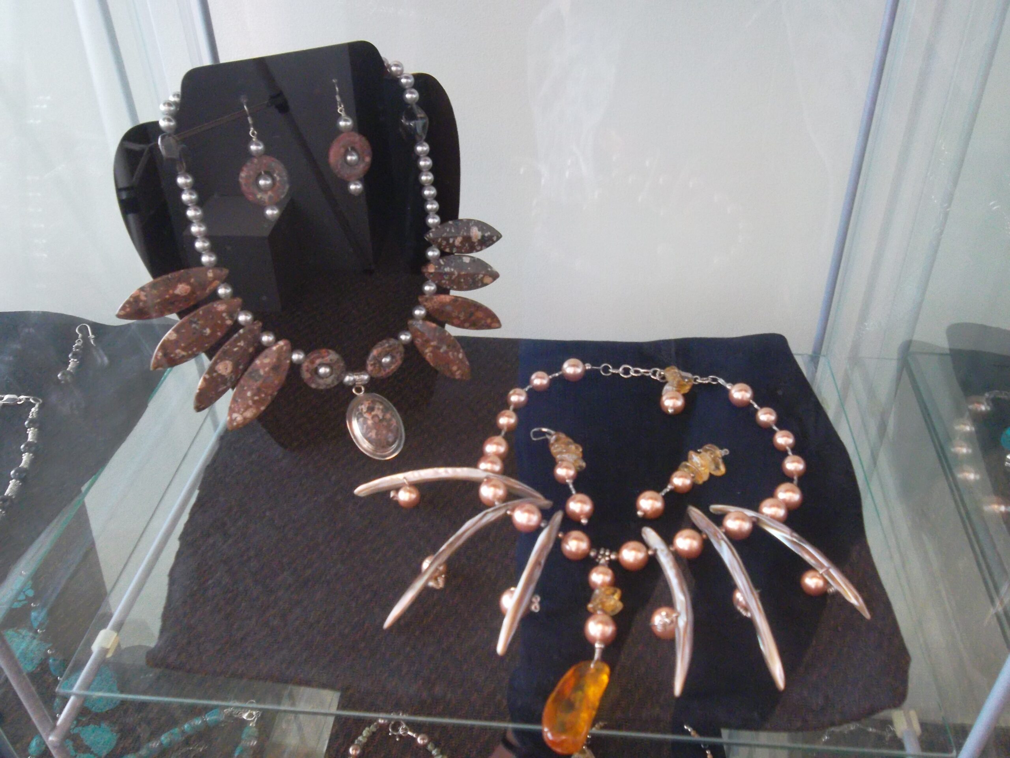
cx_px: 505
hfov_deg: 56.8
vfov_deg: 44.2
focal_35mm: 32
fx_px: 934
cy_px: 379
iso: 400
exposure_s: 1/40
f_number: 3.7
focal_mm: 5.7
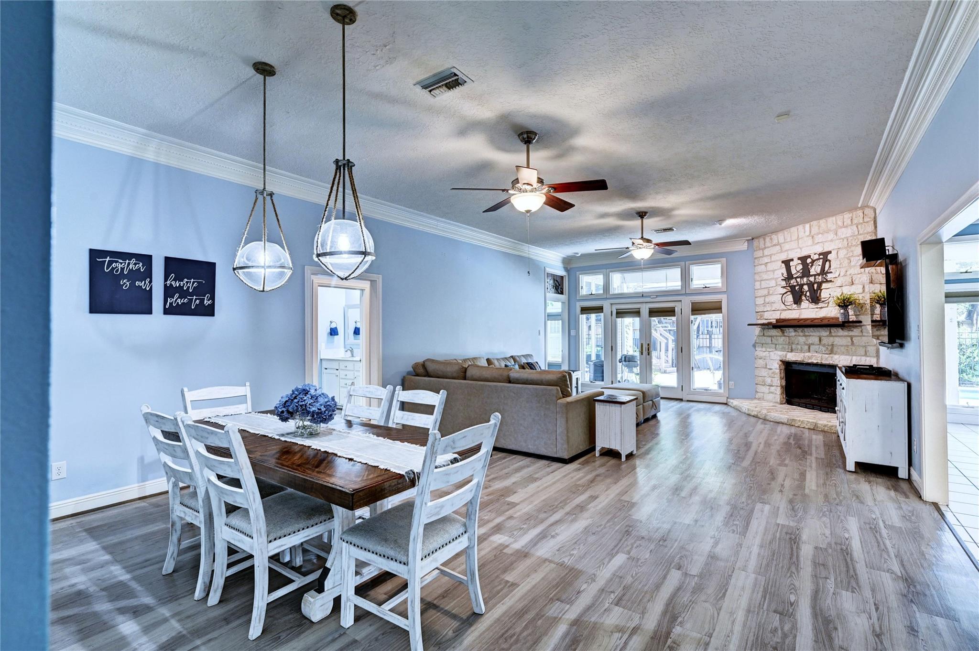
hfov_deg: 95.0
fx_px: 448
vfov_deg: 72.0
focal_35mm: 16
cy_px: 326
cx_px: 490
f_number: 8
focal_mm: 16.5
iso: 400
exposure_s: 1/6
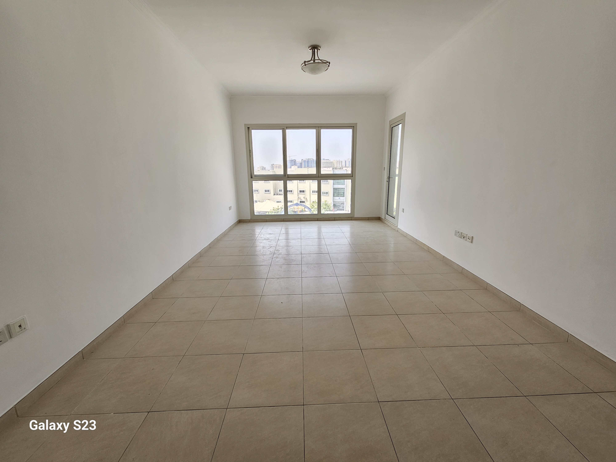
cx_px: 308
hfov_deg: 106.2
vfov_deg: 89.9
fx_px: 231
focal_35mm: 13
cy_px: 231
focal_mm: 2.2
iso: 50
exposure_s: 1/133
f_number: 2.2
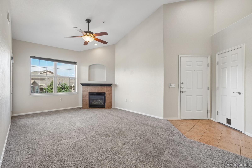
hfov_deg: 100.4
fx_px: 105
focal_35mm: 15
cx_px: 126
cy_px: 84
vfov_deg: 77.3
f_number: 8
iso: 400
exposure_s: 1/30
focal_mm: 10
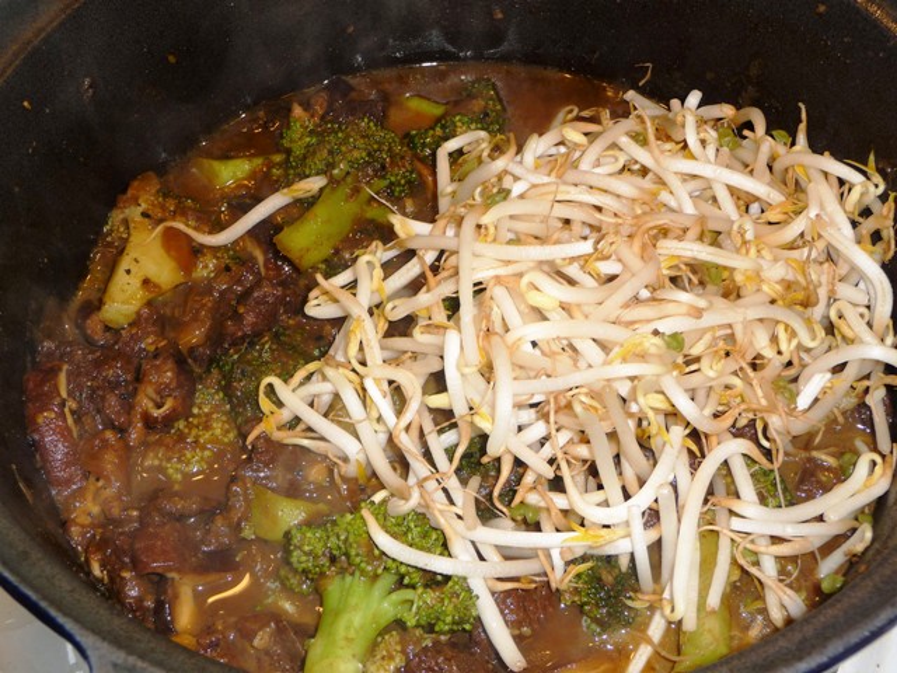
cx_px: 448
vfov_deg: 30.3
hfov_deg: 39.7
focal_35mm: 48
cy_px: 336
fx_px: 1244
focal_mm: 8
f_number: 4.2
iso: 100
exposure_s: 1/30
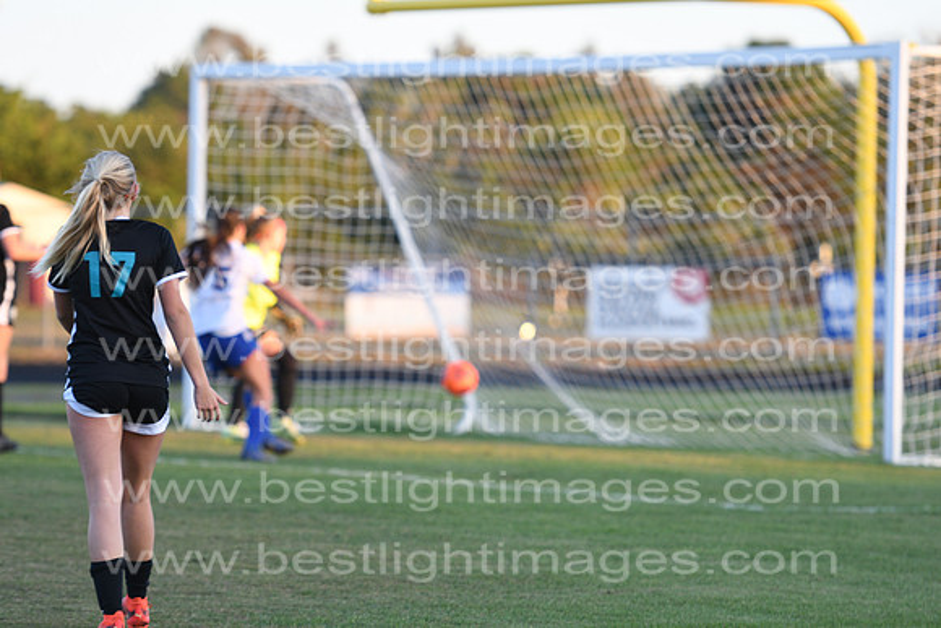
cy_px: 314
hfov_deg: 8.3
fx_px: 6471
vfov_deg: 5.6
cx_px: 470
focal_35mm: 248
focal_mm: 165
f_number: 2.8
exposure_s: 1/800
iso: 400
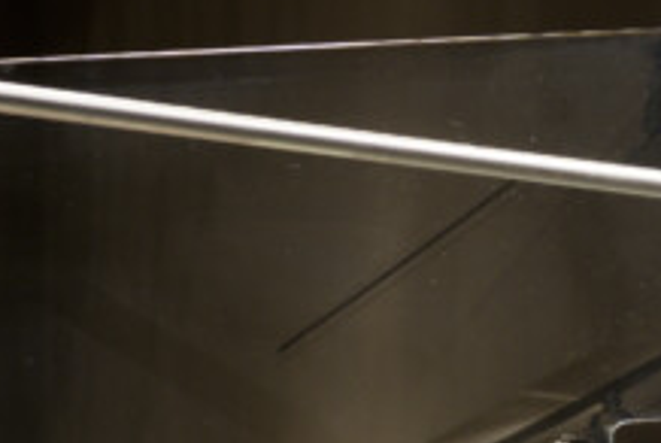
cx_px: -1107
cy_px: 1106
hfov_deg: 9.0
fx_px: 3640
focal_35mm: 198
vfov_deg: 6.6
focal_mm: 36
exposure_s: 1.6
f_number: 8
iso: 100
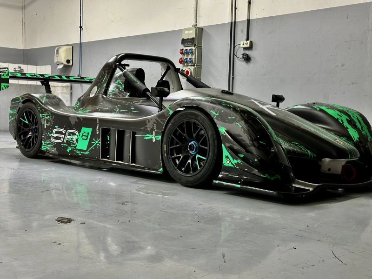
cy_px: 140
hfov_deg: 39.7
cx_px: 186
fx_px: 516
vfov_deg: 30.3
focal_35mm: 48
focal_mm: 6.86
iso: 160
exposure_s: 1/50
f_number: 1.78
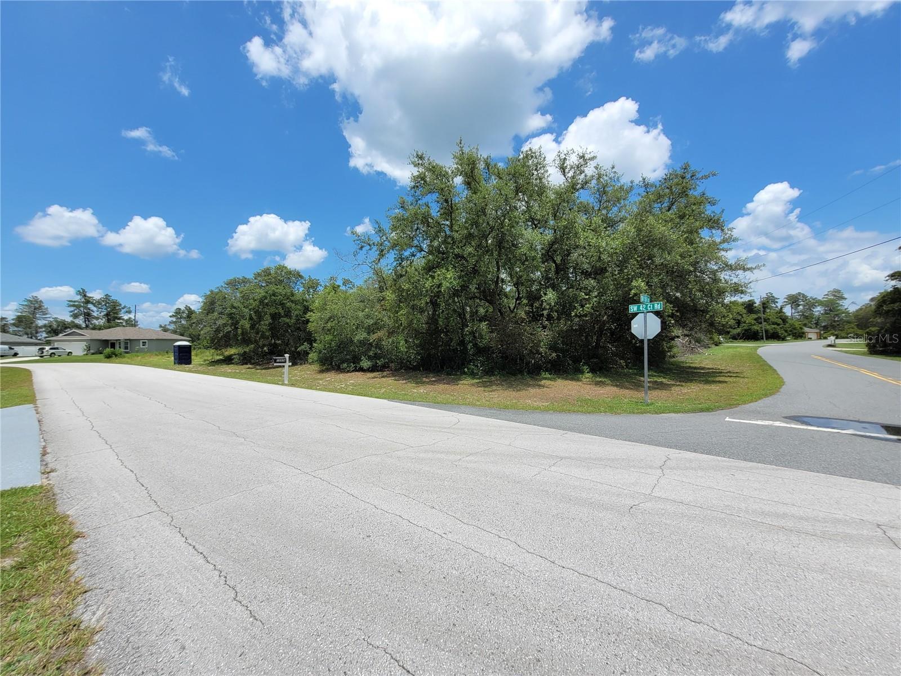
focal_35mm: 13
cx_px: 450
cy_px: 338
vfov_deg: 89.9
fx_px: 338
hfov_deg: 106.2
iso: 40
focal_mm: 1.74
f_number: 2.2
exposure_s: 1/1819
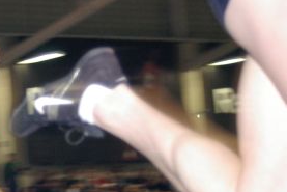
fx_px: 2074
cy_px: 192
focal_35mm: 260
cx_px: -94
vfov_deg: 5.3
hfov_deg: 7.8
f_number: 5.6
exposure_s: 1/100
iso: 800
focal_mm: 60
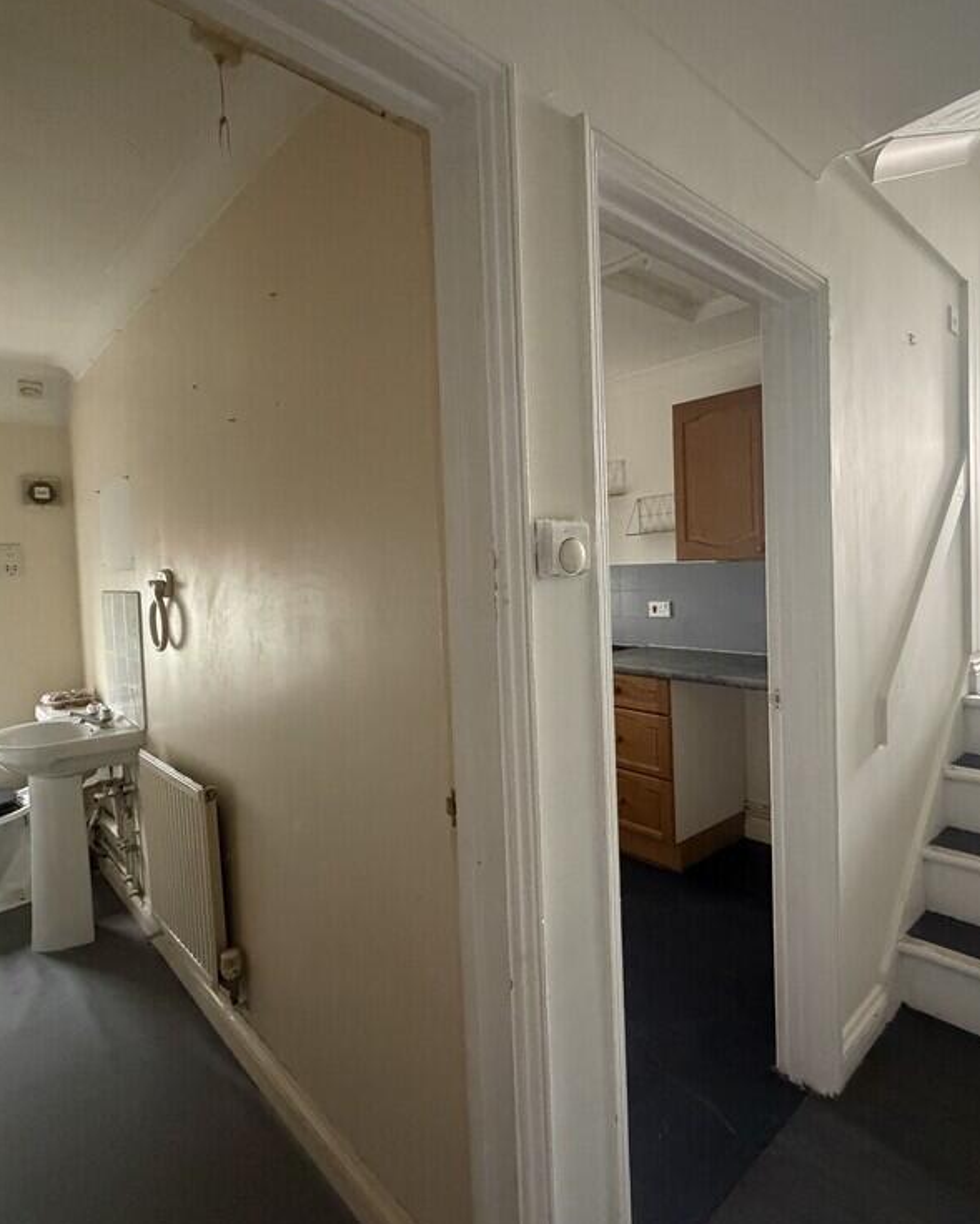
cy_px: 595
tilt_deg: -1.7
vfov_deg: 83.3
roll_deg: +1.8
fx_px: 689
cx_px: 579
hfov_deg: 70.3
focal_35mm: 19
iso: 800
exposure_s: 1/60
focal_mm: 2.22
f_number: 2.2
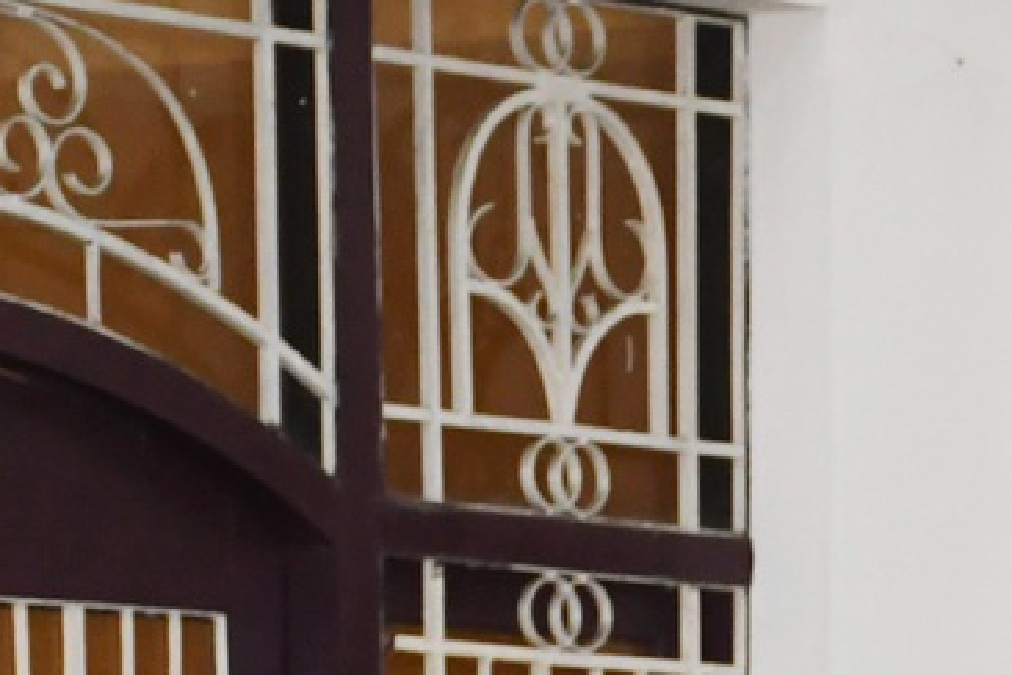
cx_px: 2121
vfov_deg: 3.9
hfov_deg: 5.8
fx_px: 9669
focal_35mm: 344
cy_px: 1570
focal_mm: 42
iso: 1250
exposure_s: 1/160
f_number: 4.5
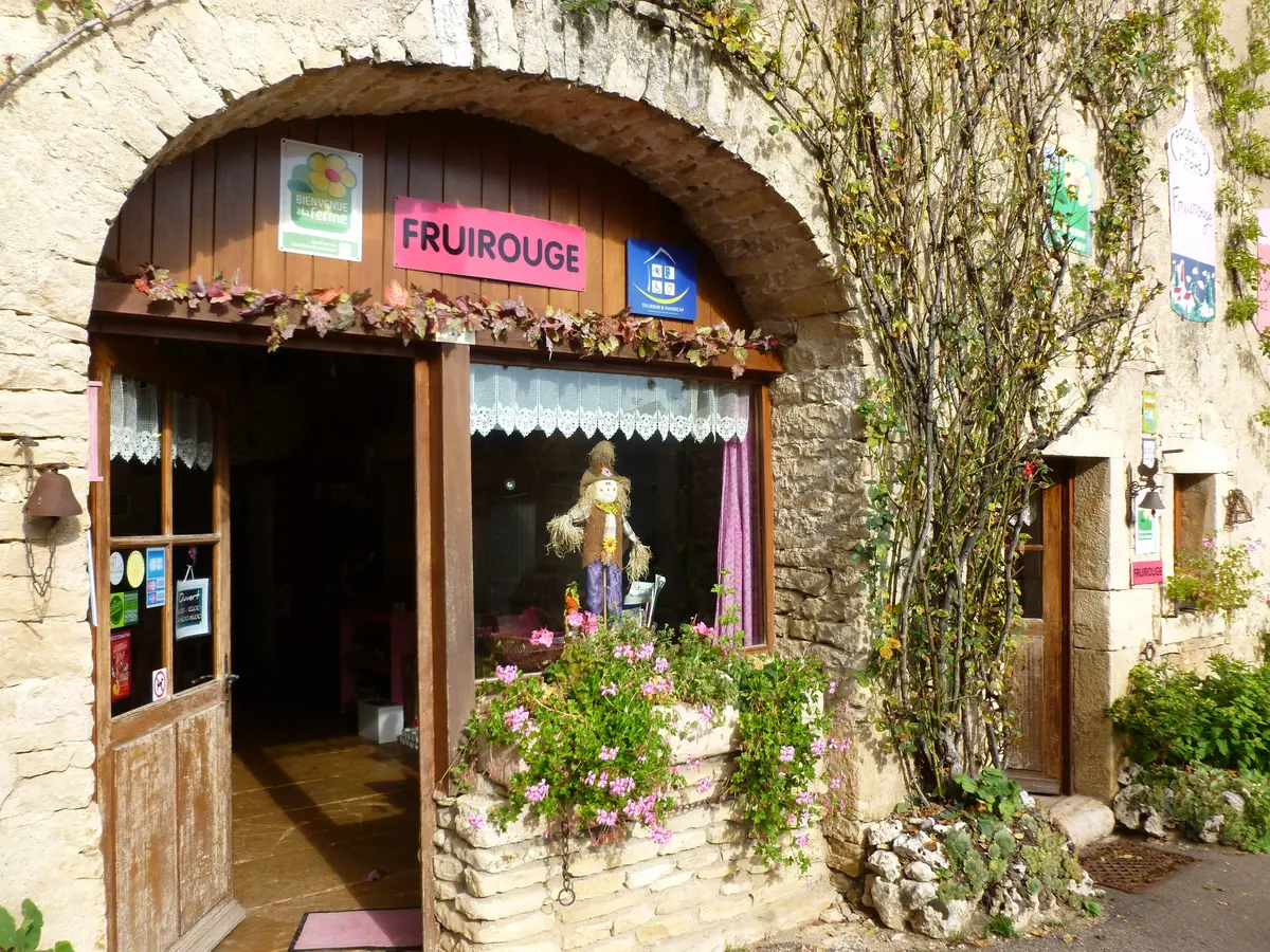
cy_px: 476
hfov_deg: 63.4
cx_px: 635
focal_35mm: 28
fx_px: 1027
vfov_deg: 49.7
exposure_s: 1/400
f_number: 3.3
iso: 100
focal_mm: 5
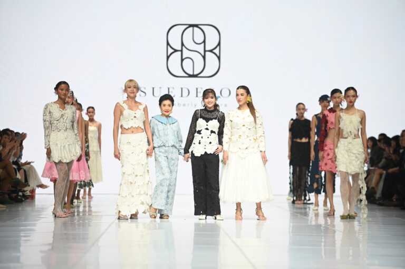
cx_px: 202
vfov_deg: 10.1
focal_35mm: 135
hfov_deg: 15.2
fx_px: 1518
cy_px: 134
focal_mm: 135
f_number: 2.8
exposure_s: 1/640
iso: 640
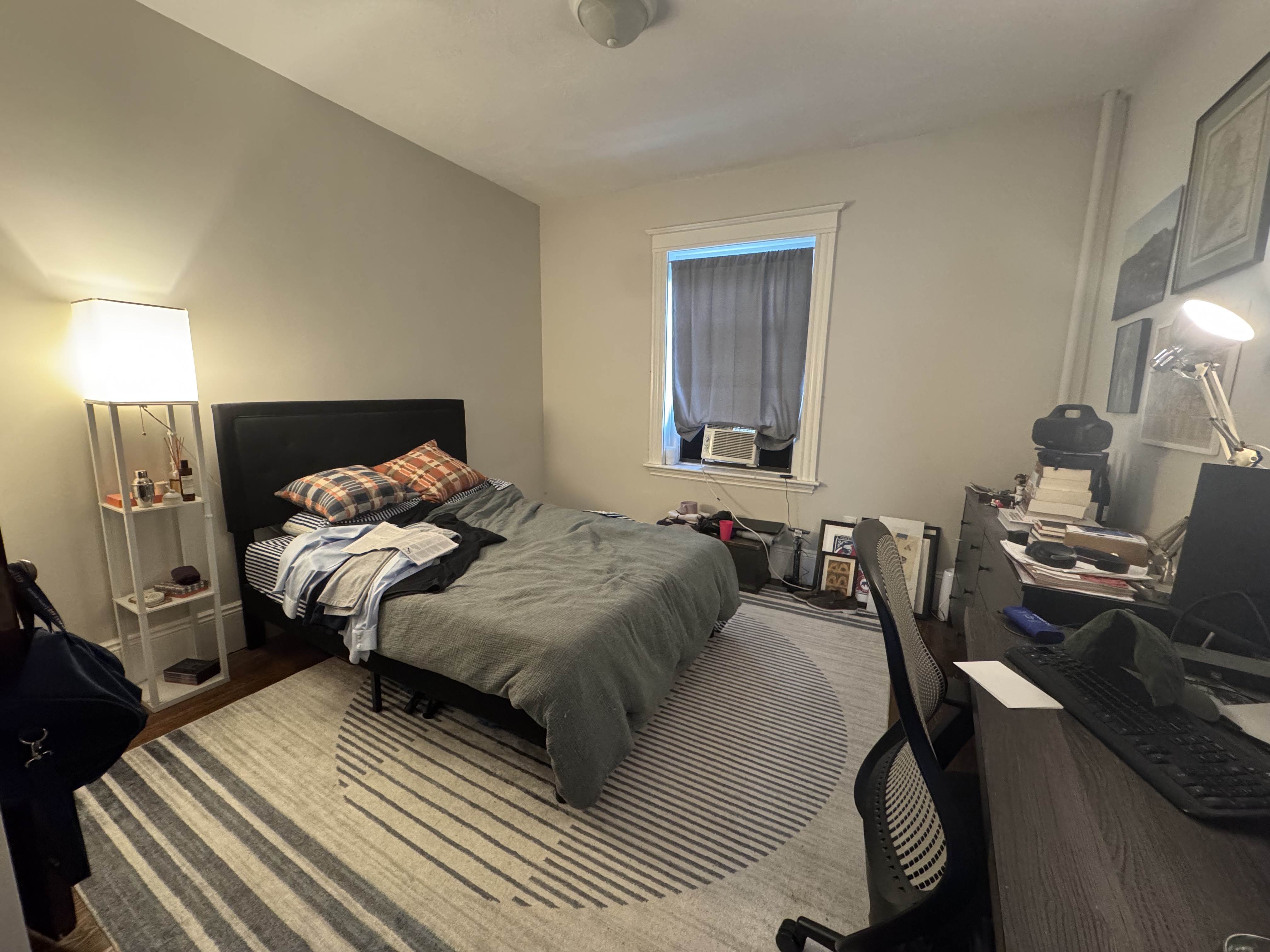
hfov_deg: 102.1
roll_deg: -0.9
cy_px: 476
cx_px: 635
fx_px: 514
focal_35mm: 14
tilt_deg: -10.1
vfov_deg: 85.7
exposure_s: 1/60
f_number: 2.2
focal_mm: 2.22
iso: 640
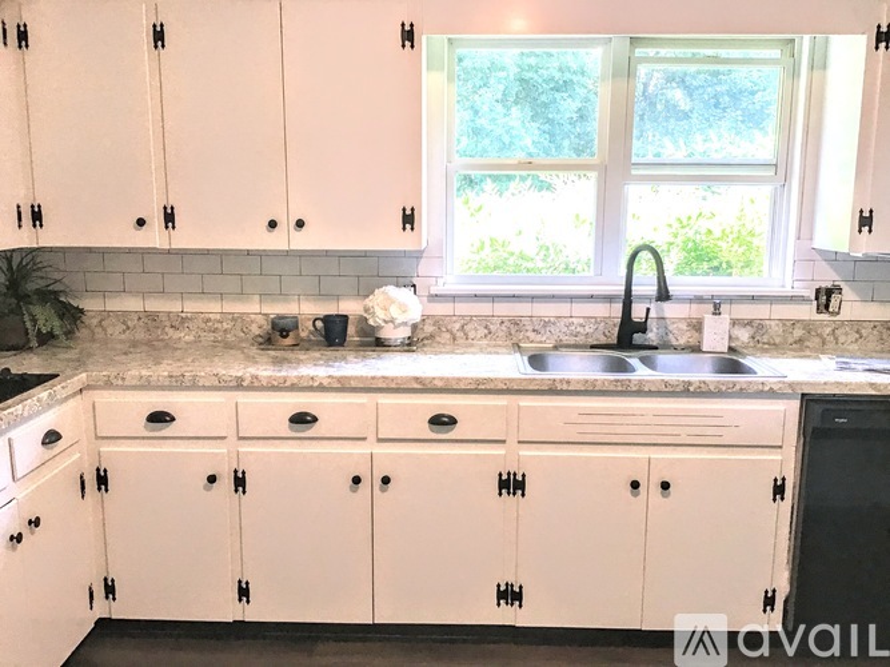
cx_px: 445
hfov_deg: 58.4
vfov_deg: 45.4
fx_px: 797
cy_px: 334
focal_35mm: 31
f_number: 2.4
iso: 40
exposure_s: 1/30
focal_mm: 3.3
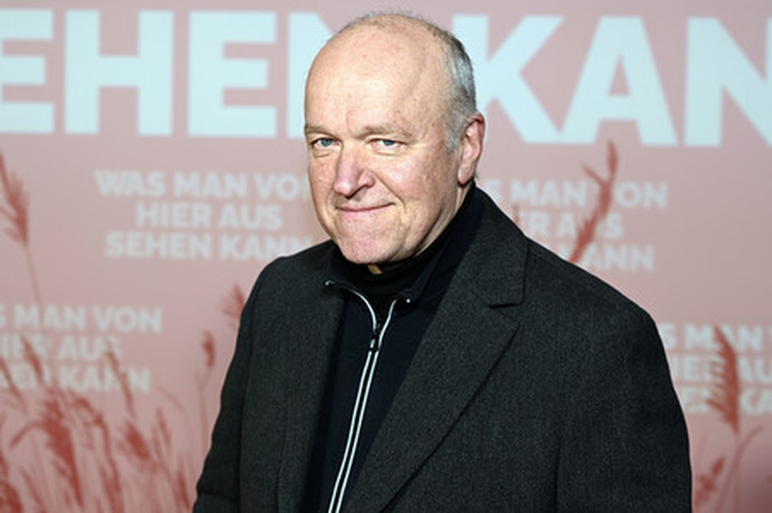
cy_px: 256
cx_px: 386
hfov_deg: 28.5
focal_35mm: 71
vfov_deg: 19.2
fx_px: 1521
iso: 500
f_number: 4
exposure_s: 1/125
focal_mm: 71
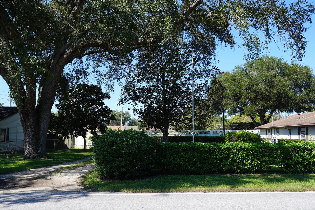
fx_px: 262
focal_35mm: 30
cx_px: 158
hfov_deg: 61.9
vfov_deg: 43.6
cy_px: 105
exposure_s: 1/320
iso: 100
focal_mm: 20
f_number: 5
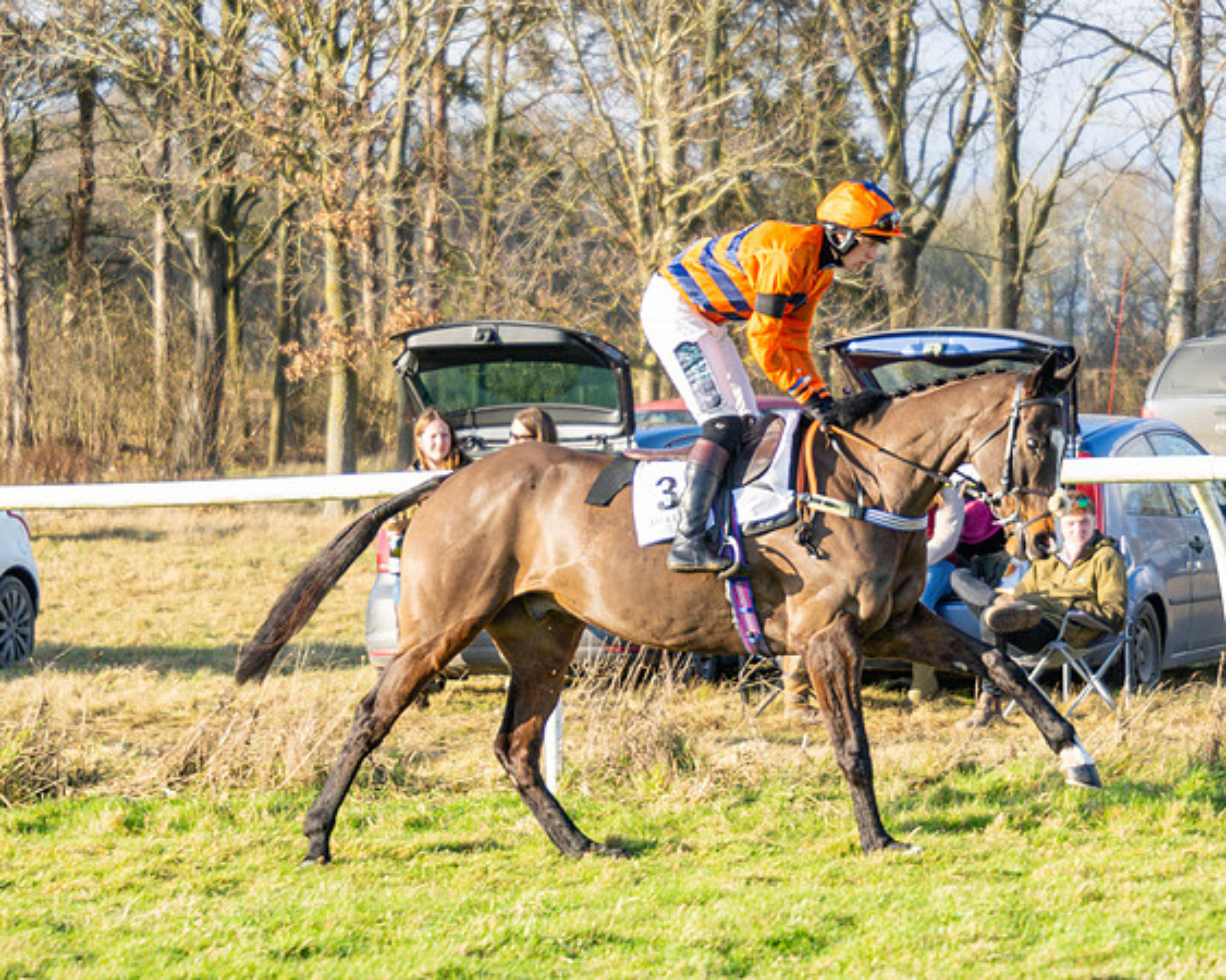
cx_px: 767
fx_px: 6736
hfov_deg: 10.4
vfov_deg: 8.3
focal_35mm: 186
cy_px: 539
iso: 200
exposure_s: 1/2000
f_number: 2.8
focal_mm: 90
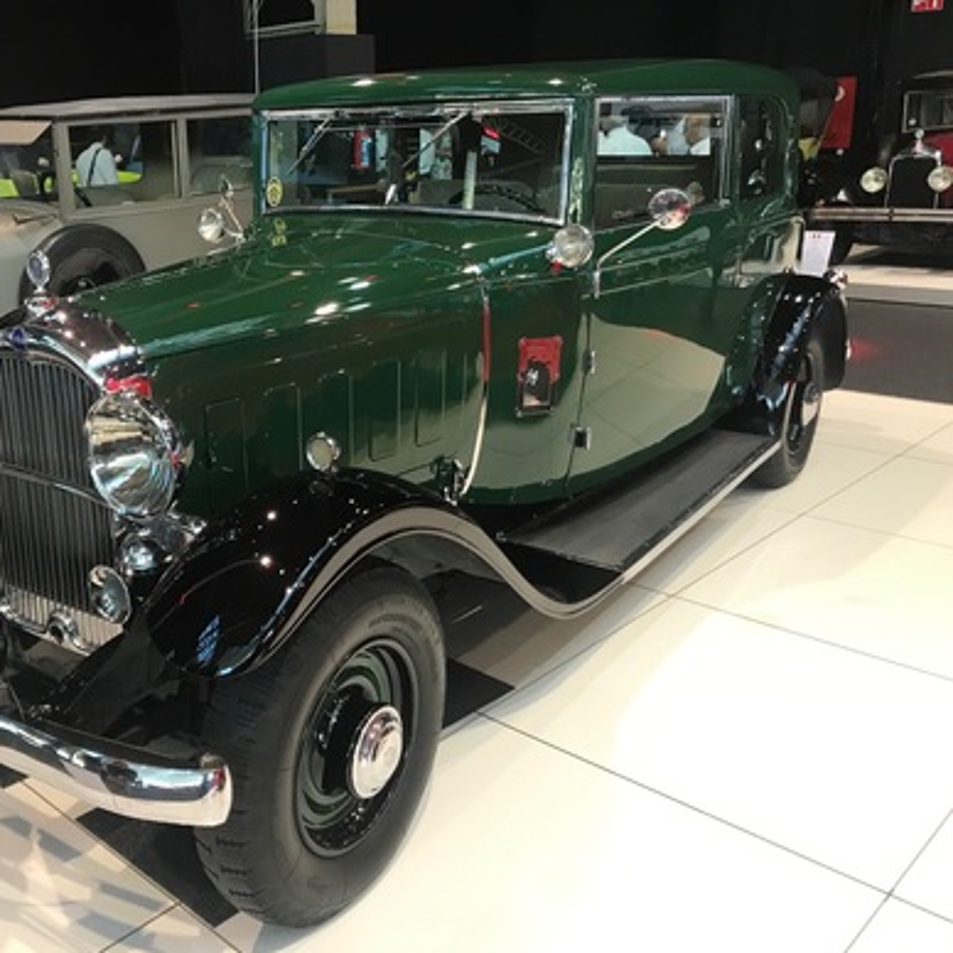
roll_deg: +2.2
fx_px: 1059
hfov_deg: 47.5
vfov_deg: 48.4
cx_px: 301
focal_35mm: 34
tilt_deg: -18.1
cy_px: 467
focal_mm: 3.99
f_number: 1.8
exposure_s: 1/25
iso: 40
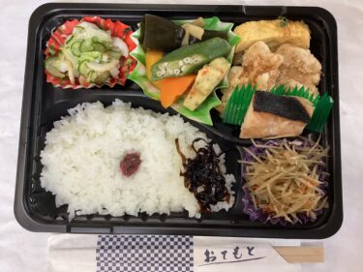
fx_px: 325
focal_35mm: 31
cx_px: 182
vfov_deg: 45.4
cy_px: 136
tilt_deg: -84.8
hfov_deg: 58.4
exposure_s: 1/60
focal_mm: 3.3
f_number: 2.4
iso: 320
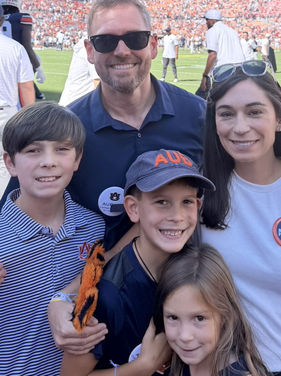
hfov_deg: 31.4
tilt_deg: -3.1
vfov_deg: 39.6
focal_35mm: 46
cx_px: 165
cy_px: 76
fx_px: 498
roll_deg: -1.1
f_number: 1.78
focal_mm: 6.76
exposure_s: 1/1437
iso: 100
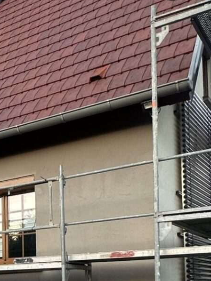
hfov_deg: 21.7
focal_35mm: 60
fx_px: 487
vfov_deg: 30.0
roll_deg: -0.2
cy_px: 279
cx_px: -73
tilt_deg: +3.2
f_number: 2.2
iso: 100
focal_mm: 2.22
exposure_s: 1/99
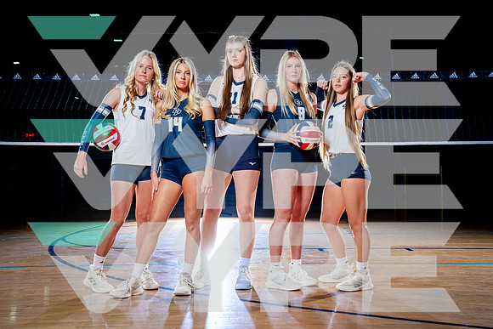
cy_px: 164
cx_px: 246
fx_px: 650
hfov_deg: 41.6
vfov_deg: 28.4
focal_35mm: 47
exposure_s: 1/250
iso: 250
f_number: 8
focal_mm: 47
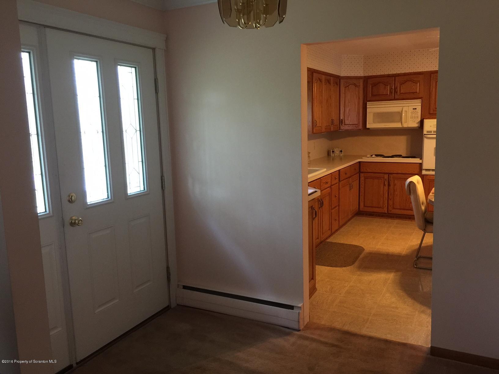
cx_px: 250
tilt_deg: -8.1
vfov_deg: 48.2
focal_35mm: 29
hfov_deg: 61.7
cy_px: 187
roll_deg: +1.6
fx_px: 418
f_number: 2.2
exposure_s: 1/15
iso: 100
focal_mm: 4.15
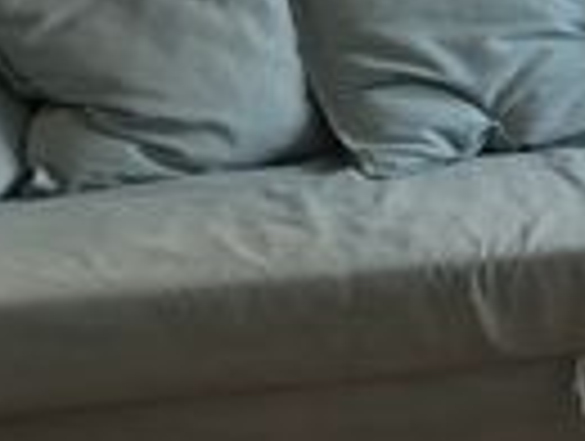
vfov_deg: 11.4
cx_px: 1256
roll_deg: -1.8
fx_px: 2184
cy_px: -32
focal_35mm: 129
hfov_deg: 12.8
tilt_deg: -8.4
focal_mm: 3.99
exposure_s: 1/120
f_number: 1.8
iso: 50
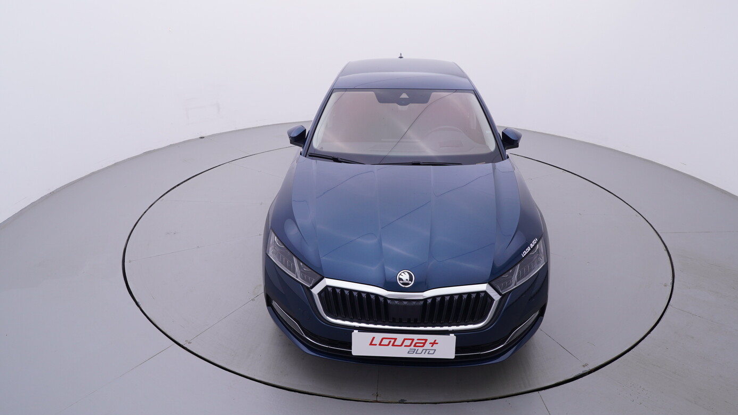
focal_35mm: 25
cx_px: 358
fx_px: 480
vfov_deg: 46.4
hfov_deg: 75.1
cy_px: 163
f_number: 5
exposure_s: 1/80
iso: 200
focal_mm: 15
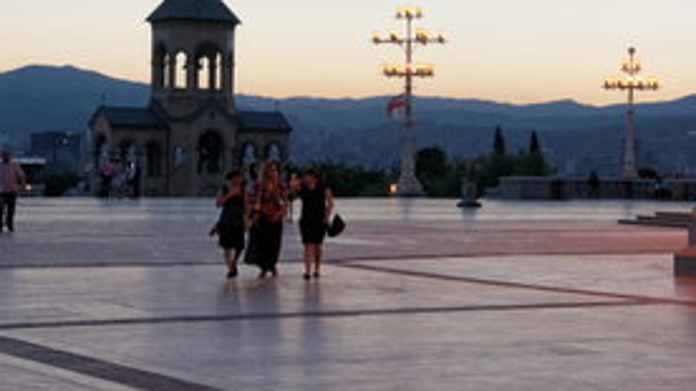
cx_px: 416
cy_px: 124
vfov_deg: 13.3
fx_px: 1679
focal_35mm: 91
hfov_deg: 23.4
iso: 800
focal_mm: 40
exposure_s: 1/250
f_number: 4
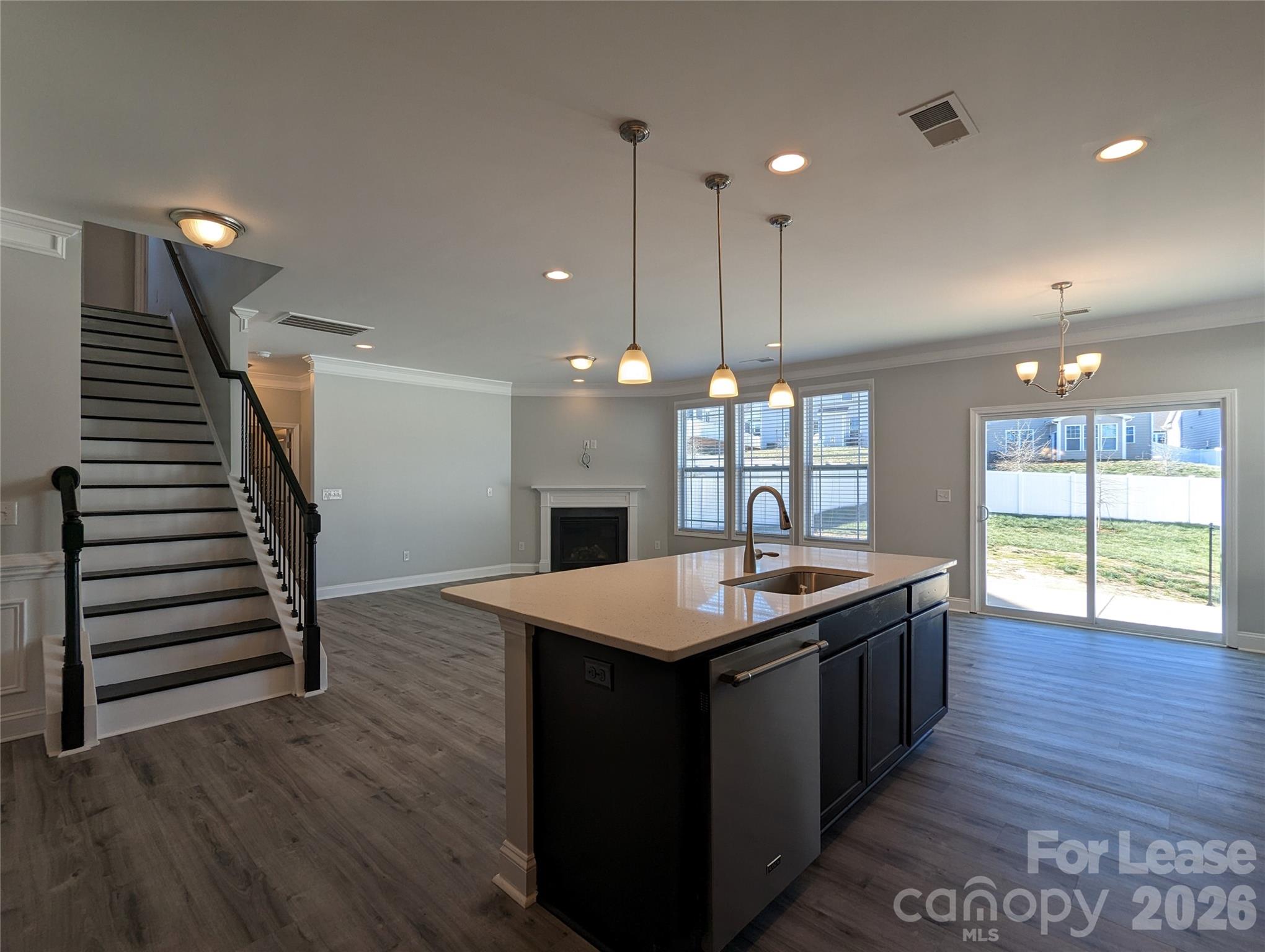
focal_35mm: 16
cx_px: 632
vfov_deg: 78.2
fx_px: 586
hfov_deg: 94.4
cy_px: 476
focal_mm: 2.35
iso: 45
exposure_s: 1/120
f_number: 2.2
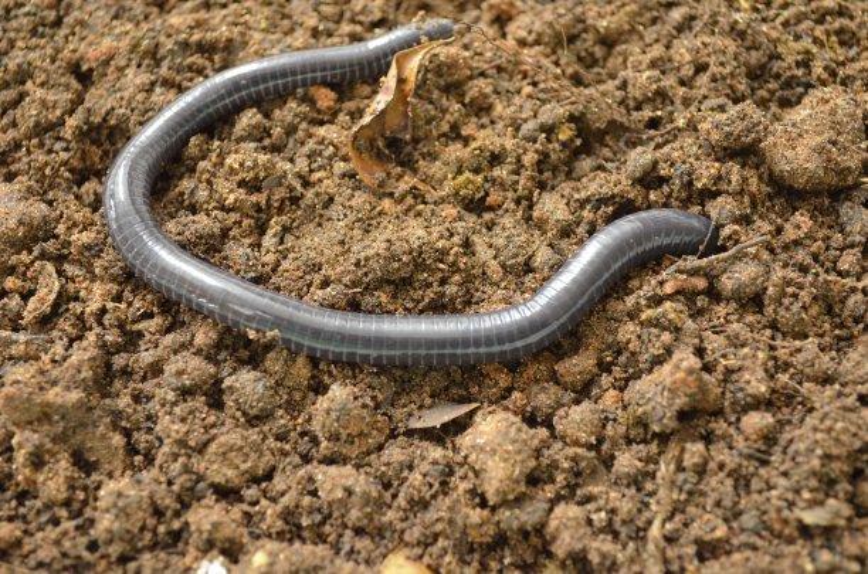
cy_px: 287
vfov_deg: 25.6
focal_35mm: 52
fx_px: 1263
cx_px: 434
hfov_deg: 37.9
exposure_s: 1/20
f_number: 5
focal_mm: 35
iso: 3200
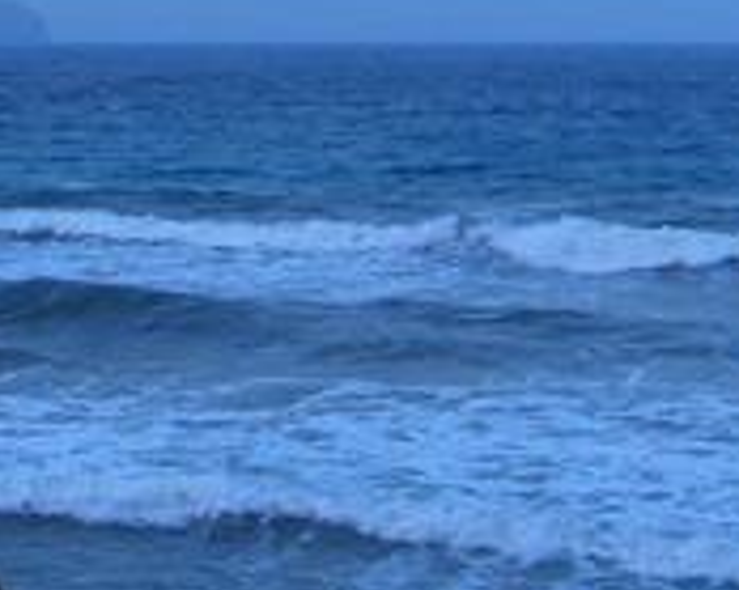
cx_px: -74
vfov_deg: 10.6
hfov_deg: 13.0
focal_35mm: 145
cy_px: 68
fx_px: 3170
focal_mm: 7.6
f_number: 3
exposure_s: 1/125
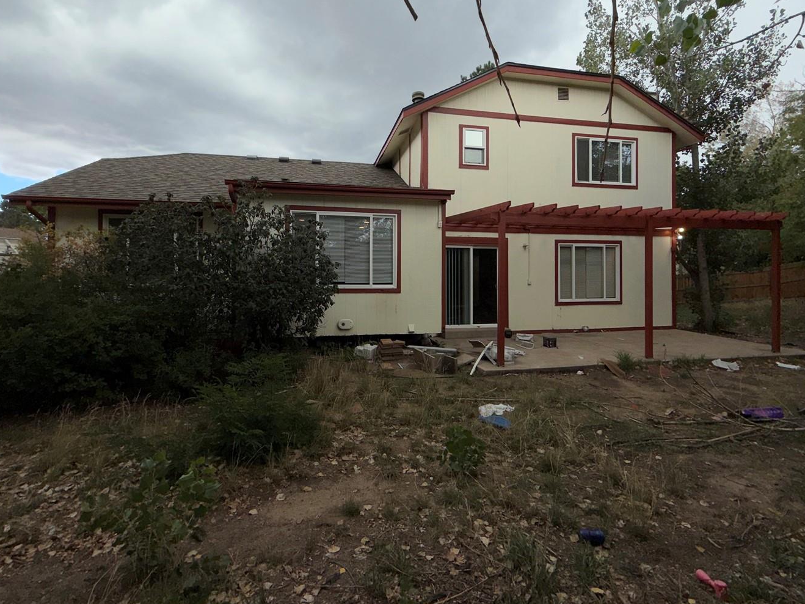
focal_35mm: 17
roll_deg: -0.8
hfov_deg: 91.0
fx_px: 395
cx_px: 394
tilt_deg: -0.2
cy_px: 276
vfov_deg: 74.6
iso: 16
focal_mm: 2.22
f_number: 2.2
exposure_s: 1/236
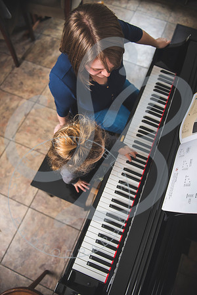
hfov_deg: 53.1
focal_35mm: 24
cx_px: 98
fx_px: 197
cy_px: 148
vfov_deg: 73.7
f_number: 2.8
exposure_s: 1/125
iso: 100
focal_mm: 24
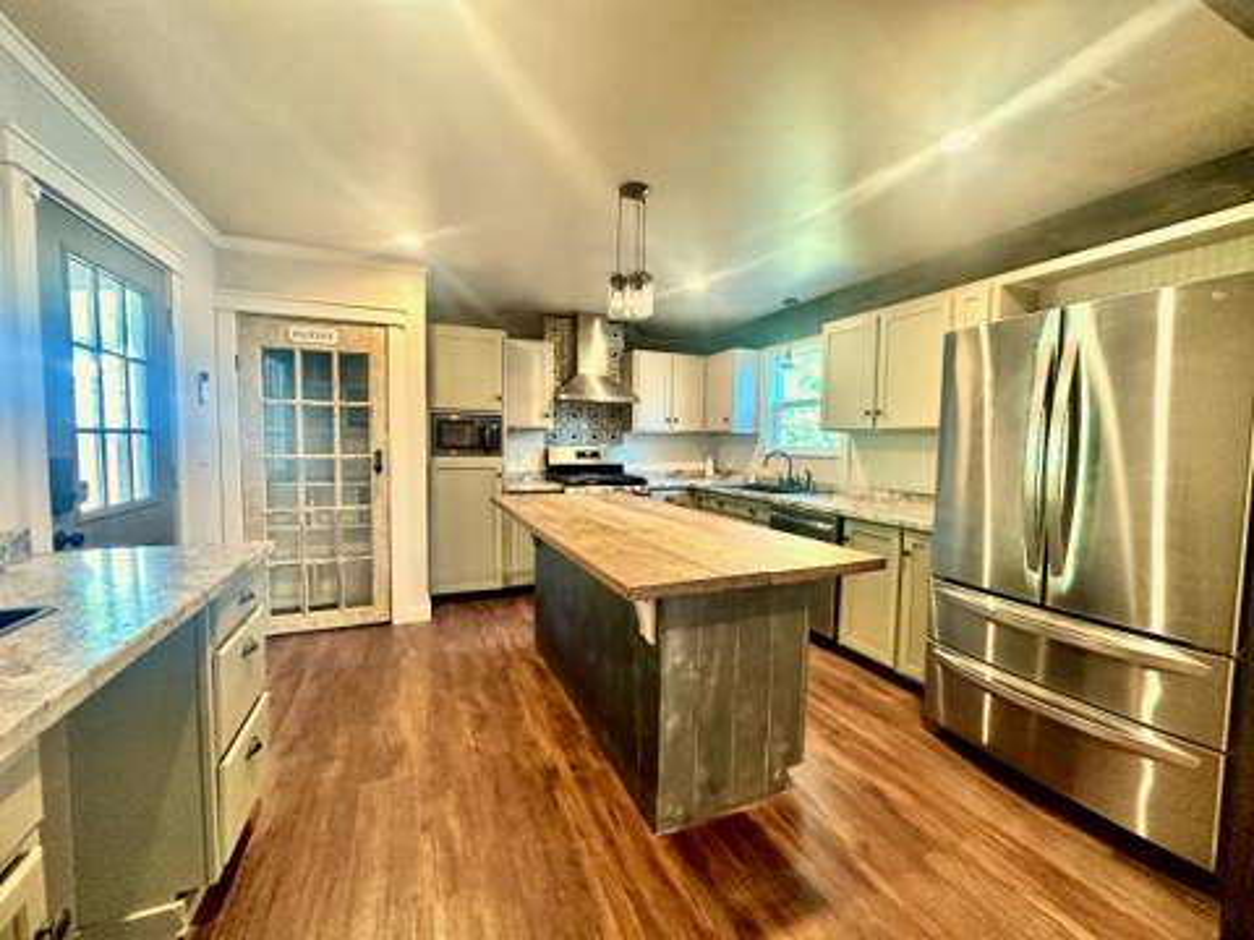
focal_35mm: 14
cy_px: 470
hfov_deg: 102.1
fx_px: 507
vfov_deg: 85.7
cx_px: 627
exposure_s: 1/60
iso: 500
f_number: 2.2
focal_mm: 2.22
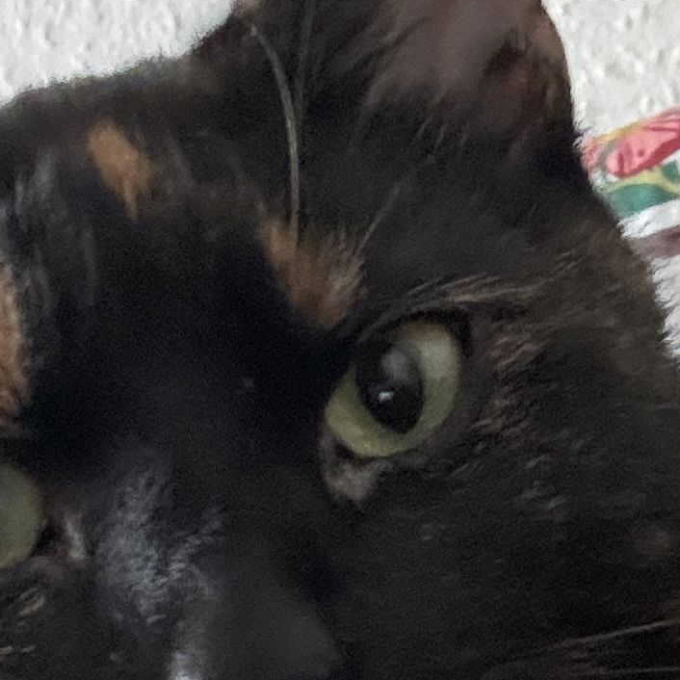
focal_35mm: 116
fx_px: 2578
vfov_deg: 14.8
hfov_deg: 15.0
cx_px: 476
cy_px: 656
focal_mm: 2.69
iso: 500
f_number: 1.9
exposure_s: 1/30
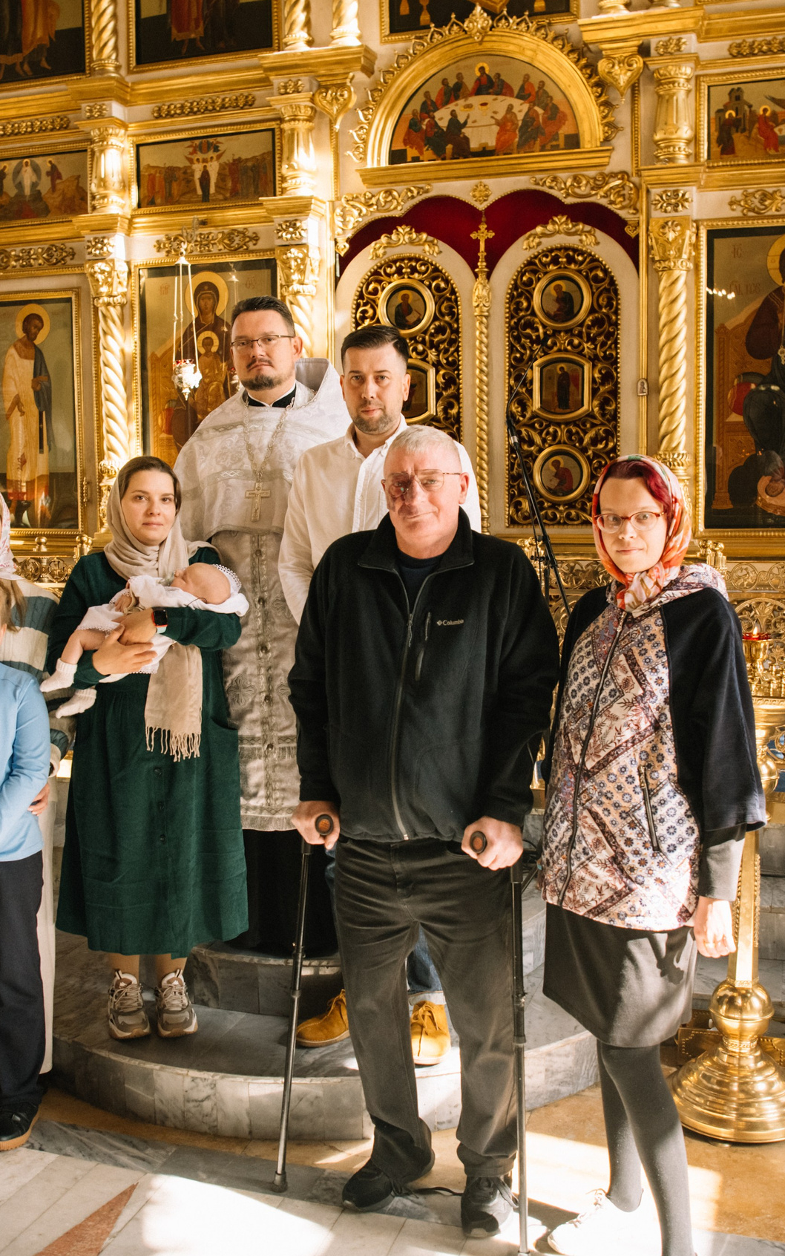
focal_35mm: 37
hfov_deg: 34.4
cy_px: 629
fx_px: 1266
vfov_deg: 52.7
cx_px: 369
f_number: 4
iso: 800
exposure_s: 1/500
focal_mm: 24
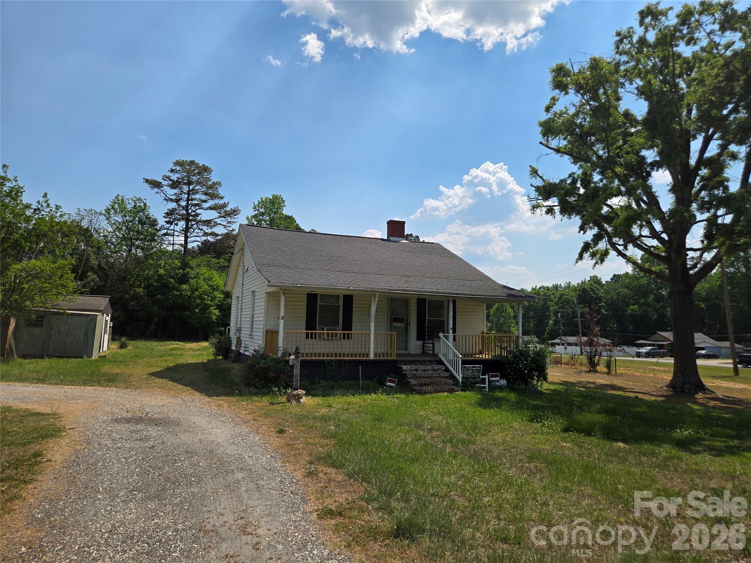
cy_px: 282
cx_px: 376
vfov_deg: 58.9
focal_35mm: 23
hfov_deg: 73.9
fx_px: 499
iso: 25
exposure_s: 1/2921
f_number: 1.8
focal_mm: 5.4
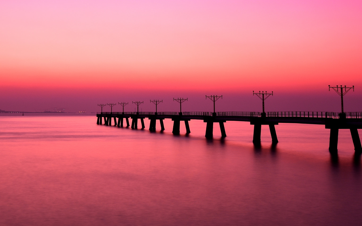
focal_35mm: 49
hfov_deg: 41.1
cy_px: 65
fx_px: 483
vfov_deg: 26.1
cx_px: 178
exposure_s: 20
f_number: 16
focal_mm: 24
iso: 100
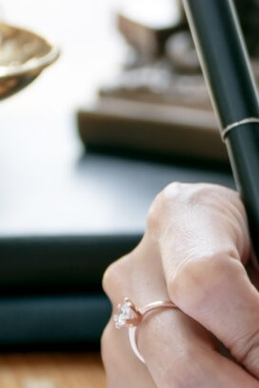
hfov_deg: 2.3
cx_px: 173
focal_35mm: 592
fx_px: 6388
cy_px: 256
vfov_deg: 3.5
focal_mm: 95
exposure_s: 1/100
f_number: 2.8
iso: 160
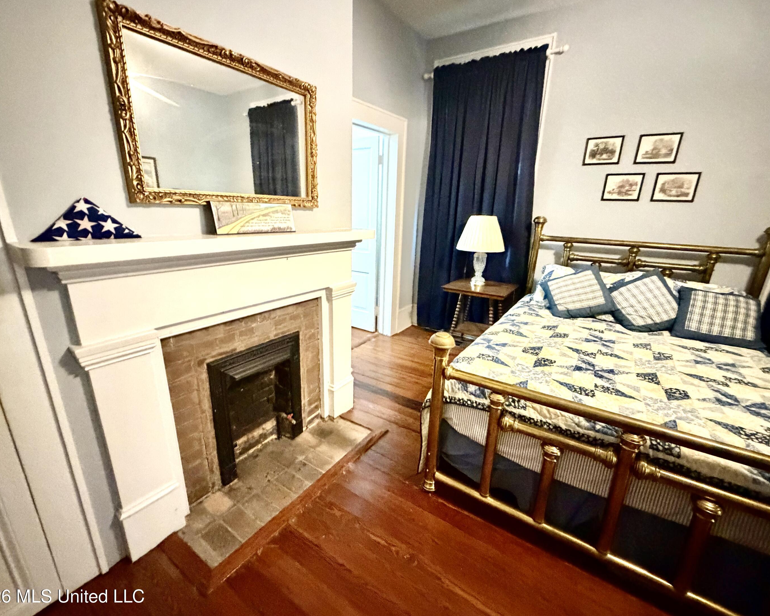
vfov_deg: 84.0
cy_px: 308
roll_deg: -0.6
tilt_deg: -16.8
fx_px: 342
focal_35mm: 15
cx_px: 380
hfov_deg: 96.8
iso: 1250
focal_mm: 2.22
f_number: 2.2
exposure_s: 1/40
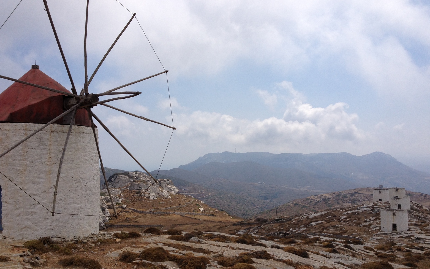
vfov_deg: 33.5
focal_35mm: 38
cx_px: 218
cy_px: 155
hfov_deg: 51.5
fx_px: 445
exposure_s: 1/3460
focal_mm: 4.28
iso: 50
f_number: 2.4
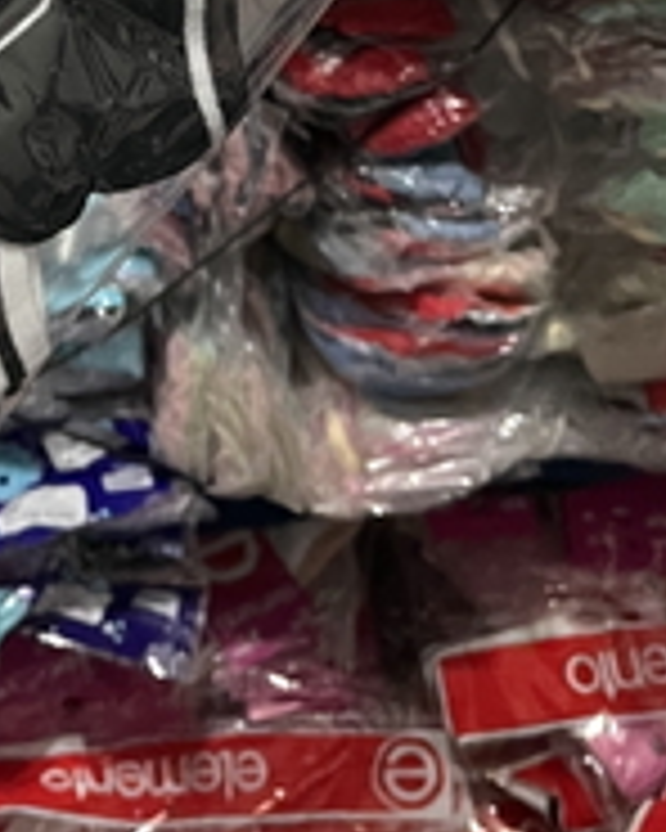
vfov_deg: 22.4
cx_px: -86
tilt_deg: -11.7
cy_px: -344
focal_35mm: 73
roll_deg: +12.3
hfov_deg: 20.0
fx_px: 1799
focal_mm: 5.1
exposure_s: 1/33
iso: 400
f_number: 1.6
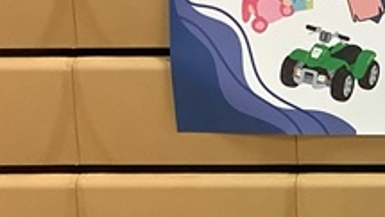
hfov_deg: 15.4
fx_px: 1307
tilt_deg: -8.9
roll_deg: +0.6
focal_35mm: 128
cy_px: 244
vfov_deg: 9.4
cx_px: 582
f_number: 2.4
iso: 250
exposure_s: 1/60
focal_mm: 3.3
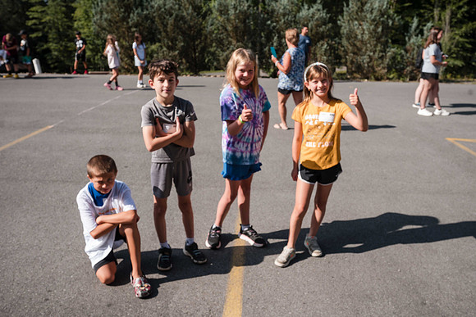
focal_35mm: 32
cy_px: 155
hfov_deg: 59.3
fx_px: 418
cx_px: 237
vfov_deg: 41.6
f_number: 6.3
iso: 100
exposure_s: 1/320
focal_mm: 30
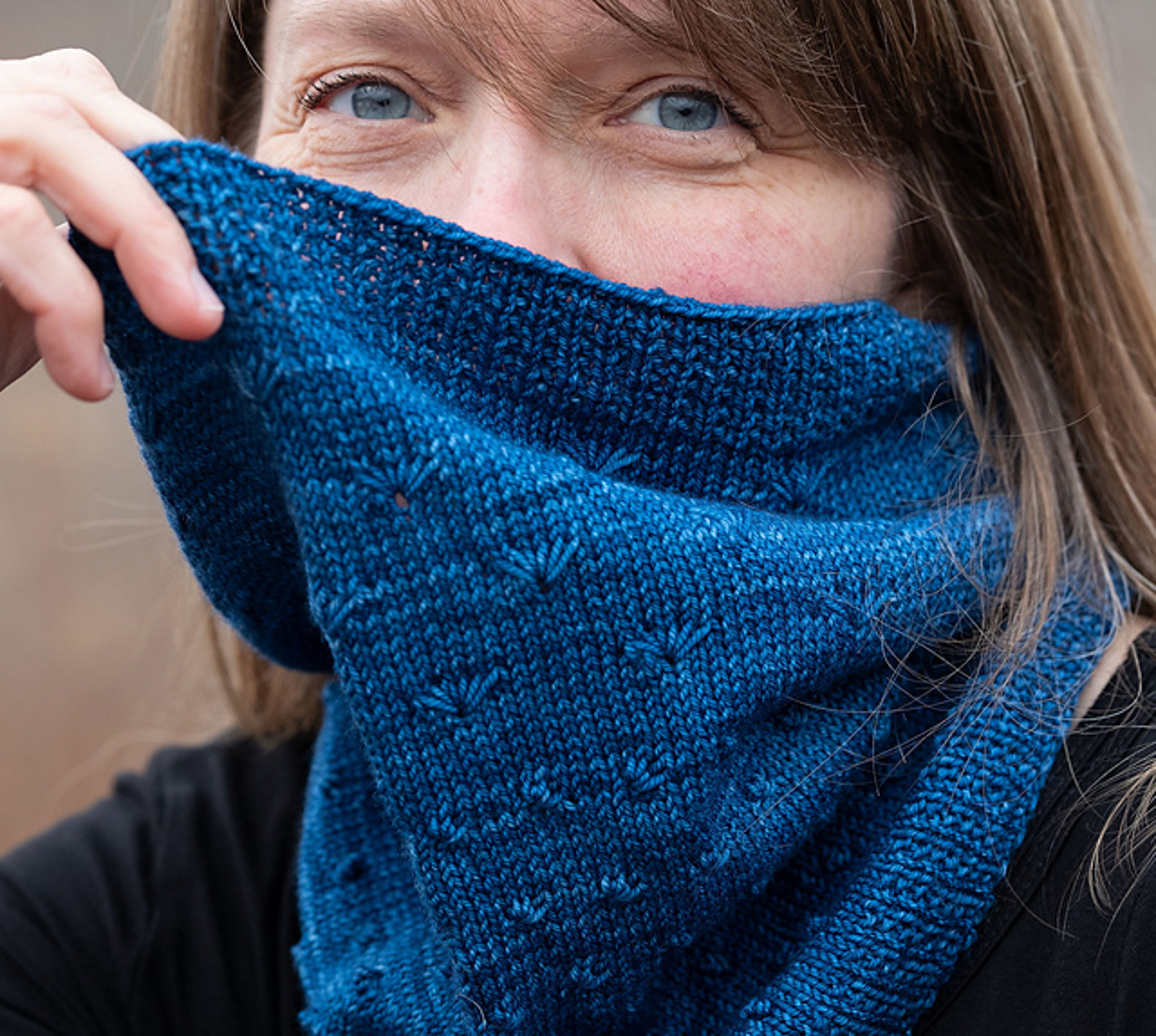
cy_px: 518
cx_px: 462
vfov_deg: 10.2
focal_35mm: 163
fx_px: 5833
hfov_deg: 11.3
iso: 400
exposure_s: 1/200
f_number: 4
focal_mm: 90
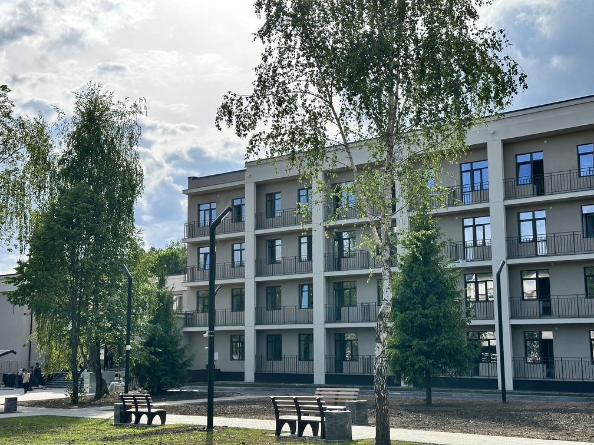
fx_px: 824
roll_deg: -0.5
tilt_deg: +8.0
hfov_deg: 39.7
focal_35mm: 48
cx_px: 297
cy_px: 222
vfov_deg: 30.3
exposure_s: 1/3472
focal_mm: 6.86
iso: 64
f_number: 1.78
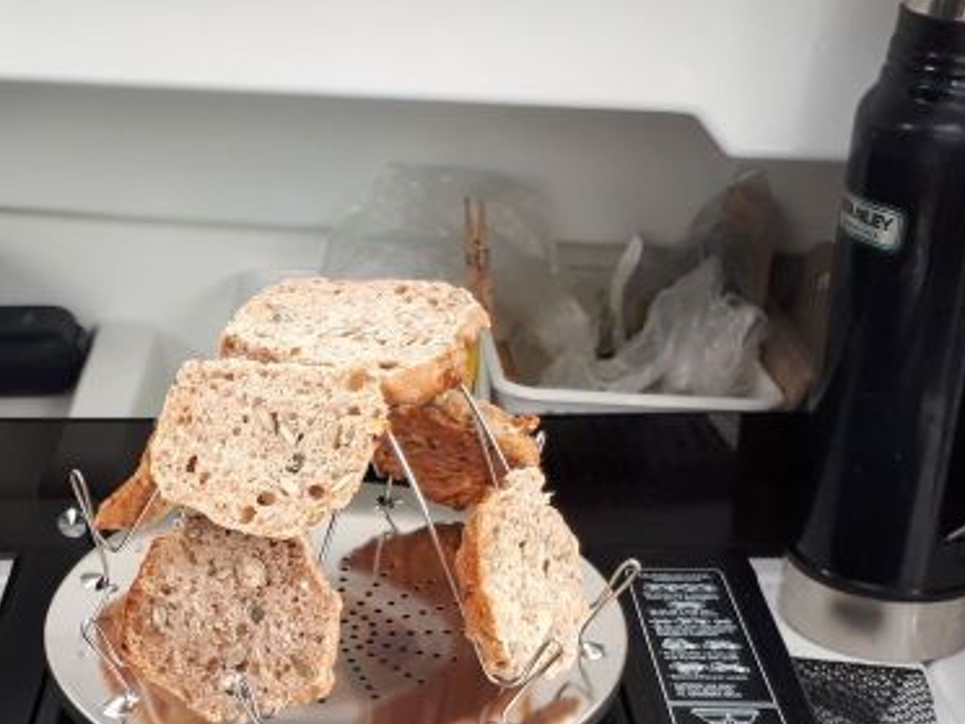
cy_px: 607
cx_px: 291
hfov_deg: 32.8
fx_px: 1617
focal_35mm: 58
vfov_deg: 24.7
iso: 80
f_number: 1.9
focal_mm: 3.6
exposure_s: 1/100
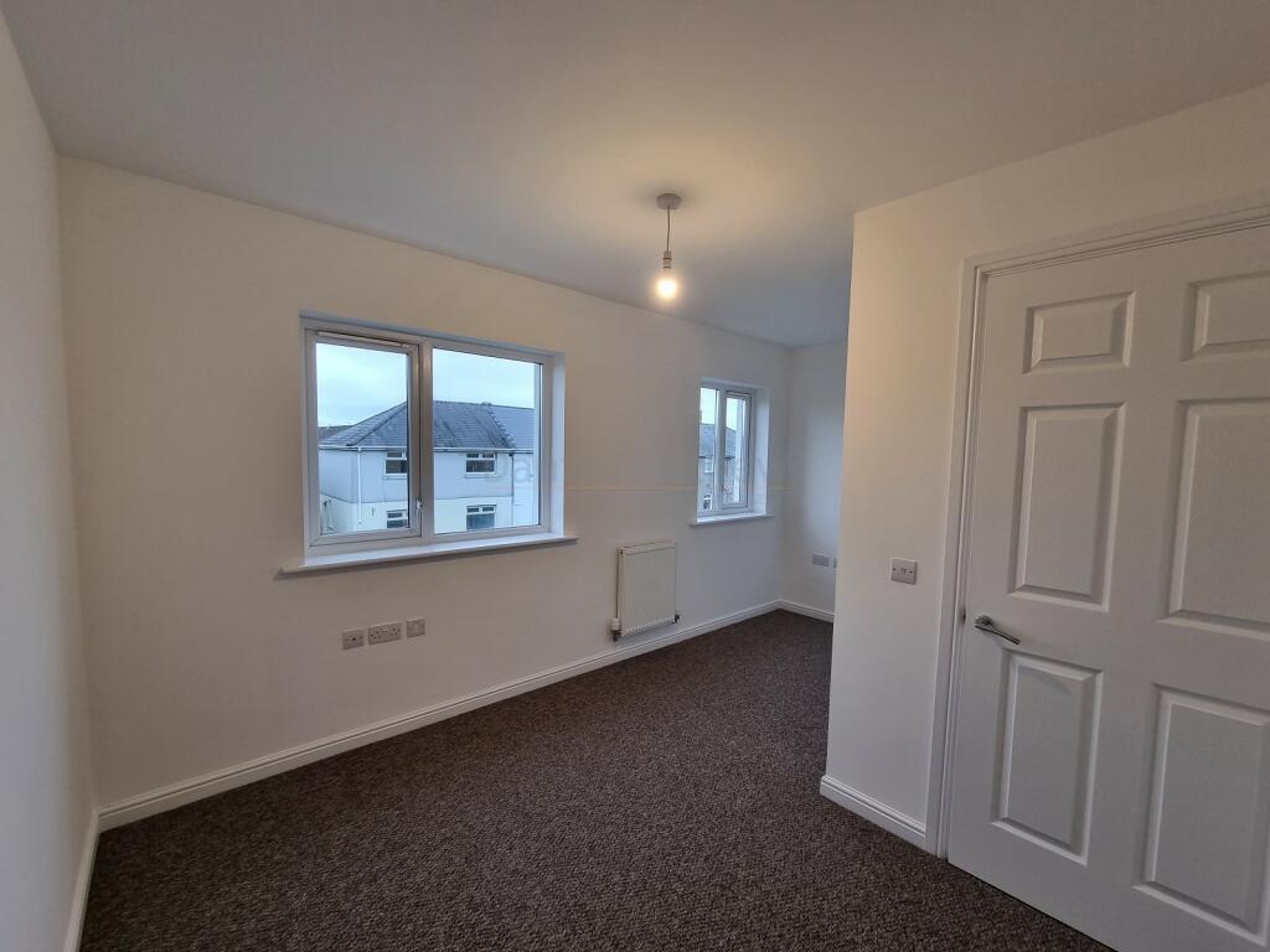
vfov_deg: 89.9
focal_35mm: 13
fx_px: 477
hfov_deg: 106.2
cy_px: 476
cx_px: 635
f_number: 2.2
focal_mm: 2.2
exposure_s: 1/60
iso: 100
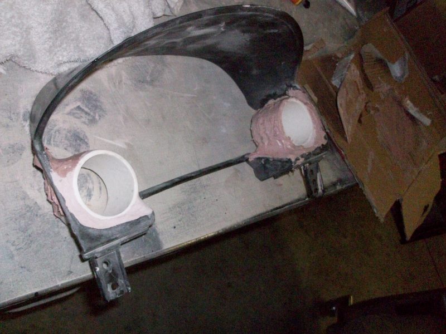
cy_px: 167
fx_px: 438
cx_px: 223
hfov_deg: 54.0
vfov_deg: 41.8
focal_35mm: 34
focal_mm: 5.7
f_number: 2.8
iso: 800
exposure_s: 1/128
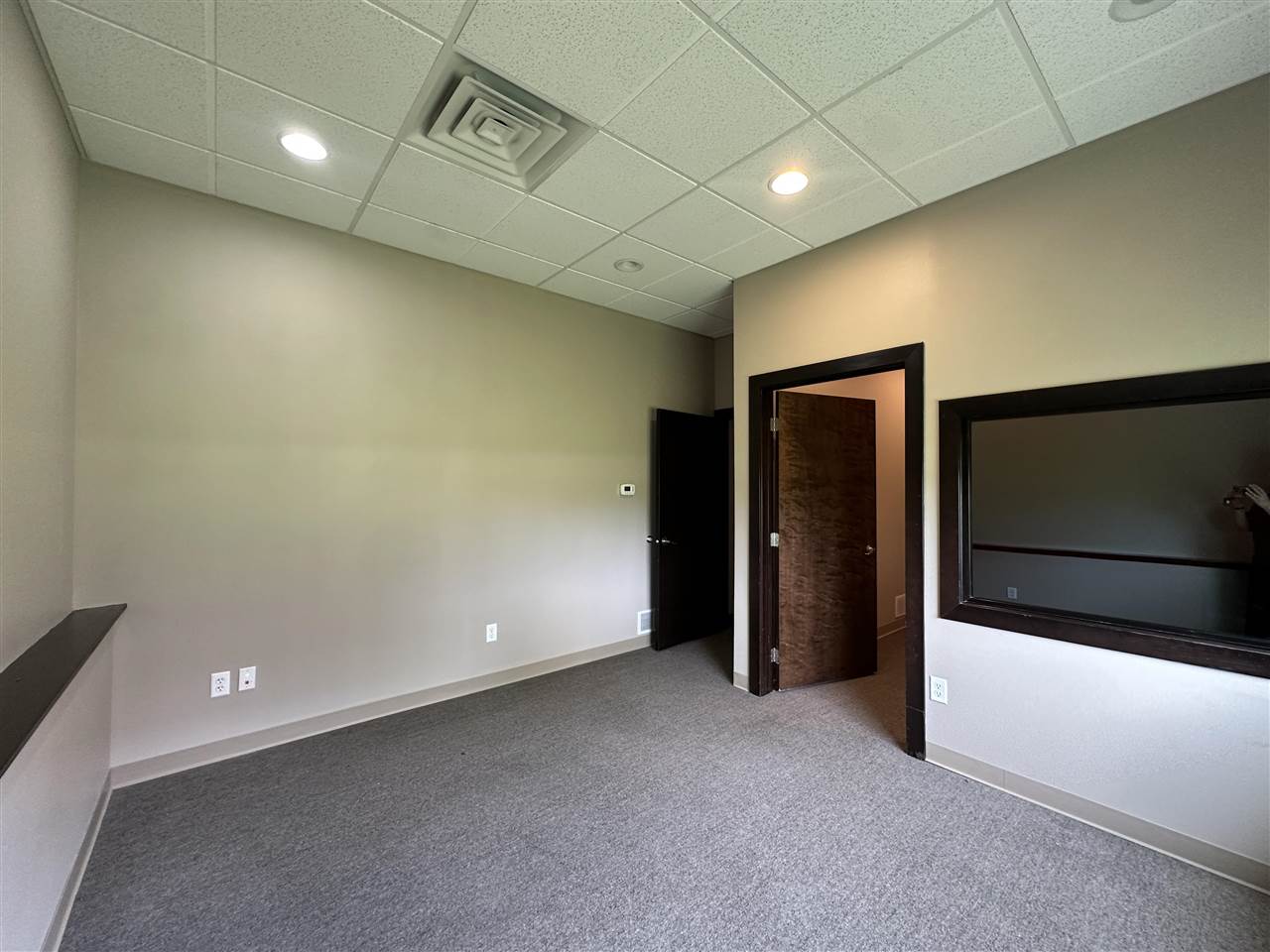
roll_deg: -0.3
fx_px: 514
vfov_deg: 85.7
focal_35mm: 14
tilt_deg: +1.2
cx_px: 635
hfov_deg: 102.1
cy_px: 476
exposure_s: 1/60
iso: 250
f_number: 2.2
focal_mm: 2.22
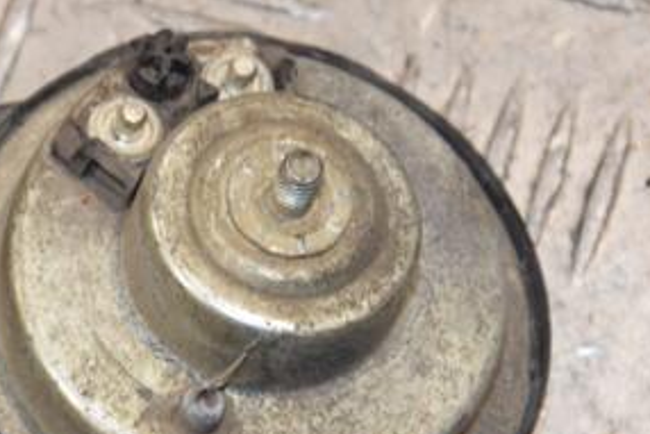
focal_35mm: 267
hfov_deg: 7.7
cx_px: 107
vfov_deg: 5.1
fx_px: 4824
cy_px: 377
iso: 800
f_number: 8
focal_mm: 85
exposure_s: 1/200
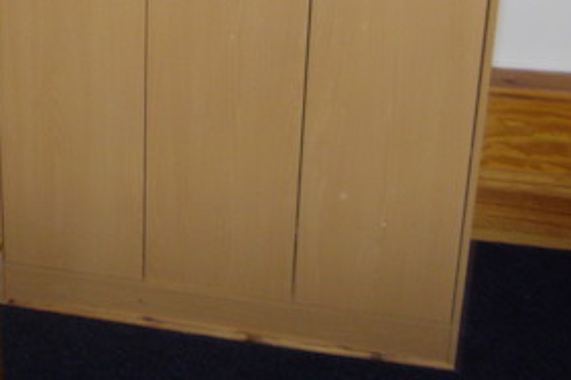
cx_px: 102
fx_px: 951
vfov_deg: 21.1
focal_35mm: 60
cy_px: -73
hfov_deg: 32.4
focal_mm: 4.9
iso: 155
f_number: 3.2
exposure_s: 1/50
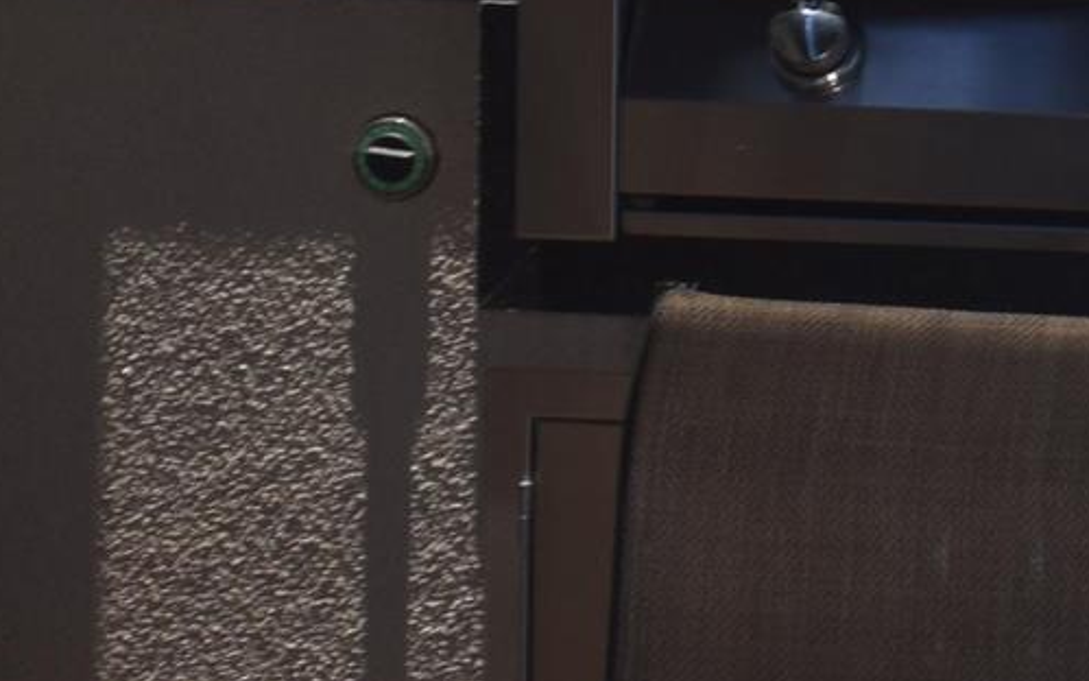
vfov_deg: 4.8
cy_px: -20
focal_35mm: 273
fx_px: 8107
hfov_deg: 7.4
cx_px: 2010
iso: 100
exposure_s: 1/200
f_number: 11
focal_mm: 29
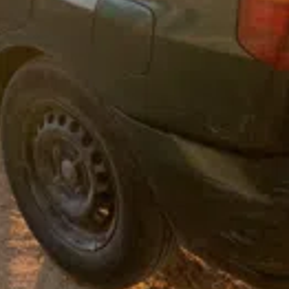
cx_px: -13
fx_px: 661
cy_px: -106
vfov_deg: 21.7
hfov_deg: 23.4
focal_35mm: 70
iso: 25
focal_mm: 4.25
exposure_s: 1/122
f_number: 1.8
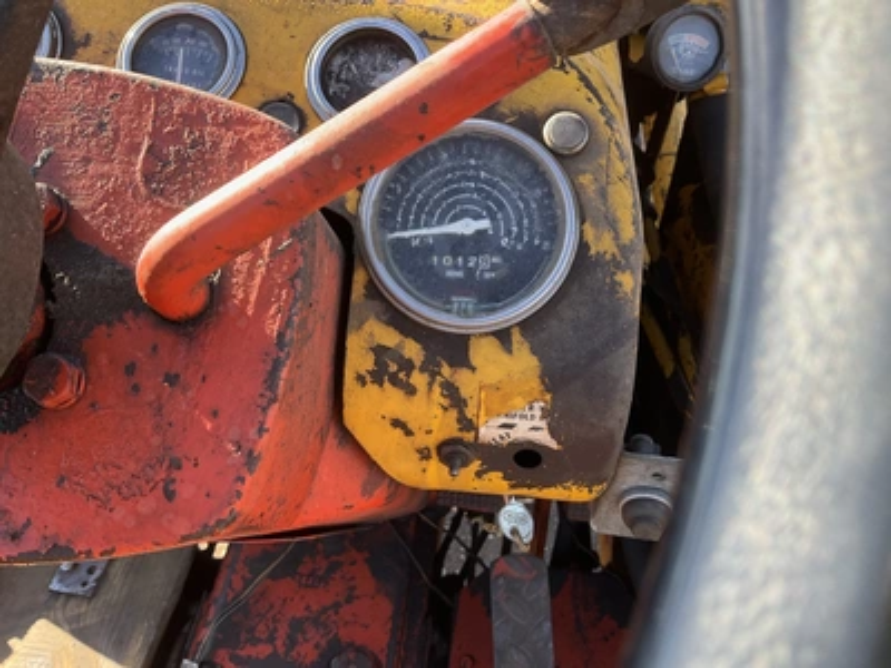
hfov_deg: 61.7
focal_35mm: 29
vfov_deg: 48.2
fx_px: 746
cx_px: 446
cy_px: 334
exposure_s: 1/162
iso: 25
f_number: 1.8
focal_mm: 3
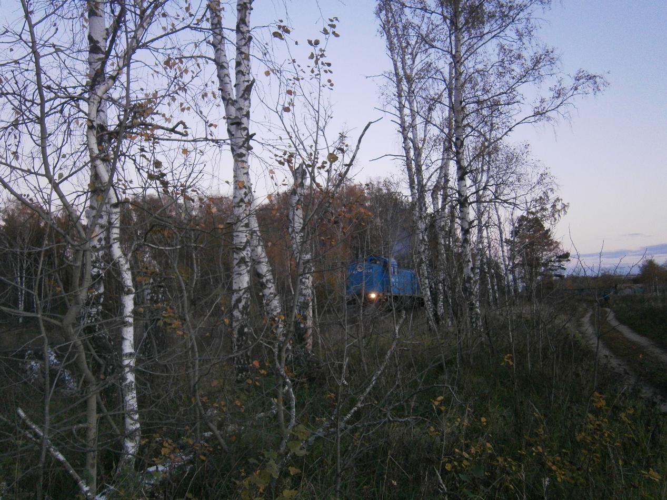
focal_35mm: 26
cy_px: 250
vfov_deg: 53.1
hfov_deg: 67.3
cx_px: 334
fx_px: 501
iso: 250
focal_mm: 4.7
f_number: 2.8
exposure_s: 1/30
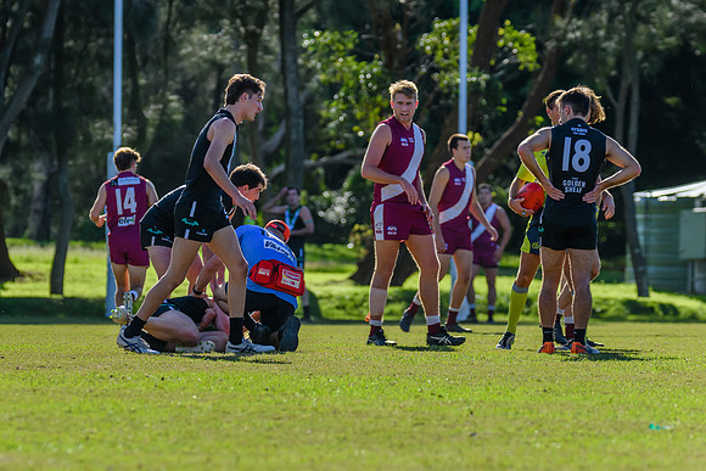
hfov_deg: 5.8
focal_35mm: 358
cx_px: 283
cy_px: 218
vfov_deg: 3.8
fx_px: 7026
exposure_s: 1/2500
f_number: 5
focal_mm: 240
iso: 800
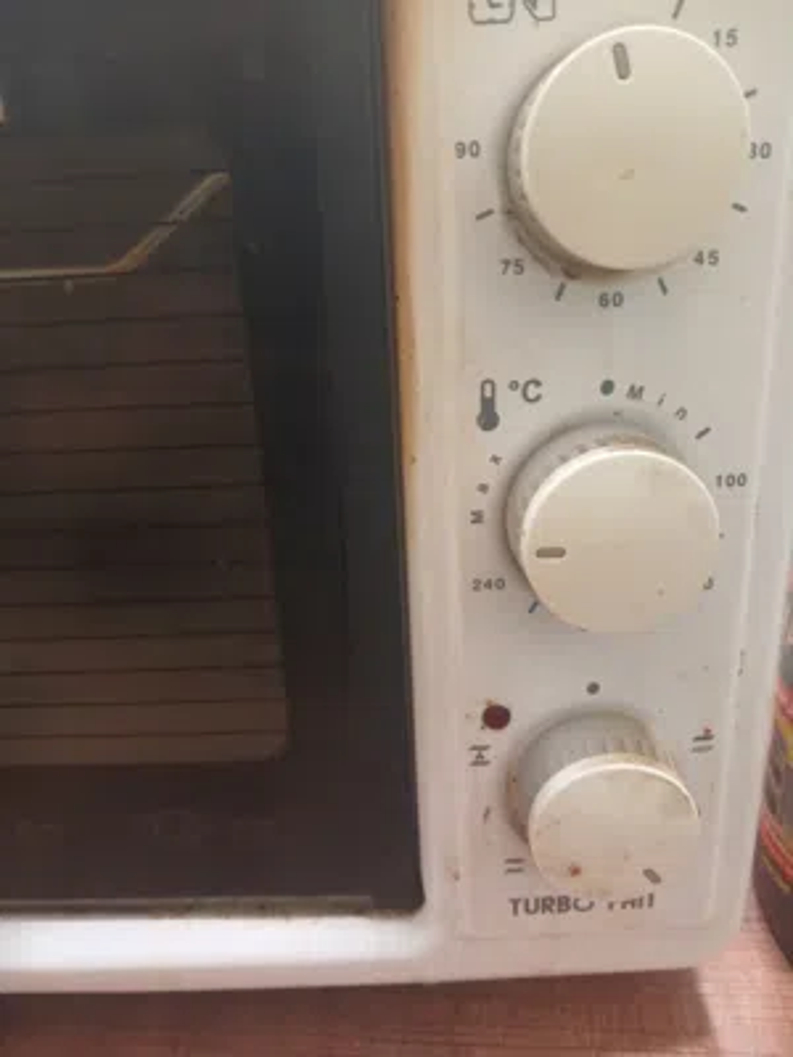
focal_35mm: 27
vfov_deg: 65.3
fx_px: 825
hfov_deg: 51.4
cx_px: 396
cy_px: 528
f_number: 1.8
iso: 320
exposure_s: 1/33.3
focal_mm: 4
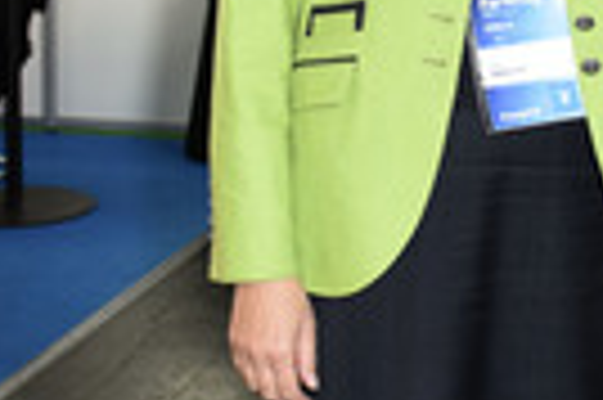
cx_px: 610
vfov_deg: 12.0
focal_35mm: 111
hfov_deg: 18.0
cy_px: -81
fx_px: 1857
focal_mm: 22
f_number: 4.5
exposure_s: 1/60
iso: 320
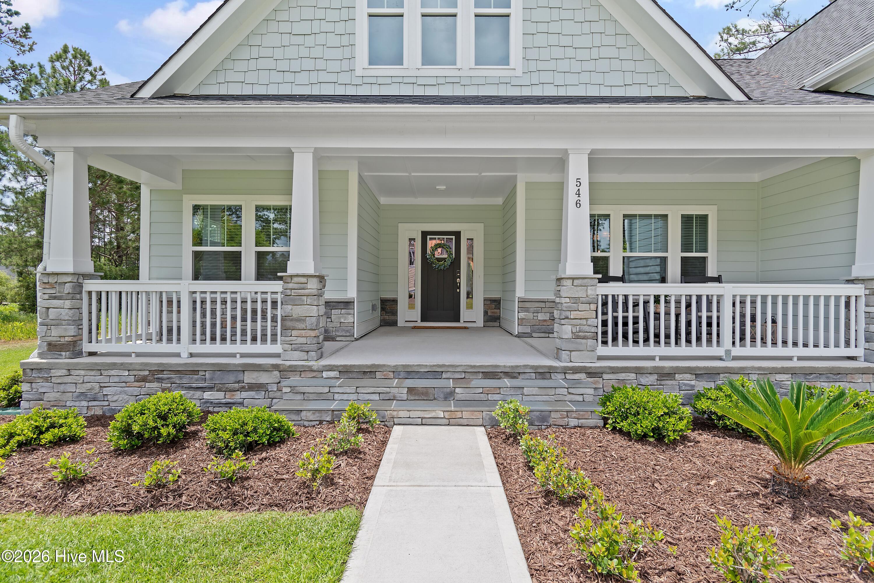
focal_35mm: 18
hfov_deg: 90.0
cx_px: 437
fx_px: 437
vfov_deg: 67.4
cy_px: 292
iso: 100
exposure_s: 1/125
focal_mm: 12
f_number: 5.6
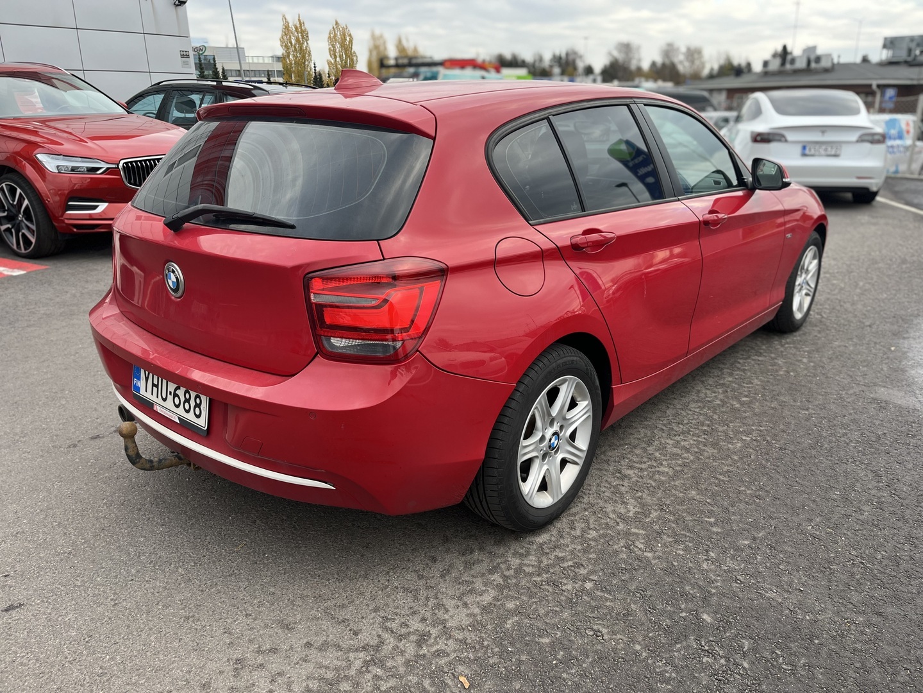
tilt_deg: -19.6
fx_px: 693
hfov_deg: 67.3
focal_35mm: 26
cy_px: 346
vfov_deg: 53.1
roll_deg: +1.1
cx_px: 462
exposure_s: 1/126
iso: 32
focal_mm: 5.1
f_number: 1.6
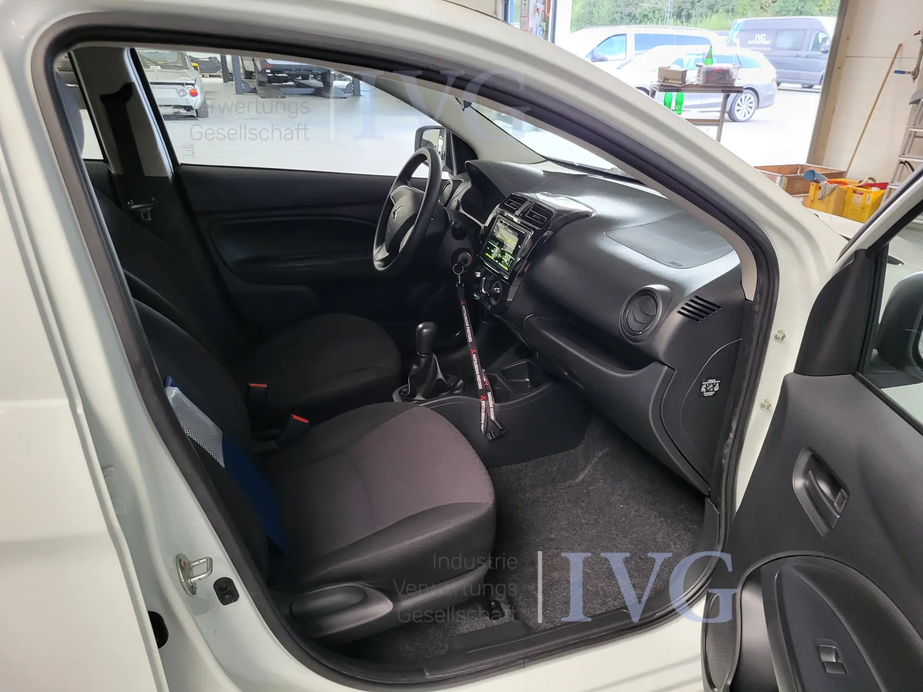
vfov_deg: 53.1
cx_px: 462
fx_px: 693
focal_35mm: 26
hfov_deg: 67.3
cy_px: 346
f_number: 1.8
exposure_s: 1/50
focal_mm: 5.4
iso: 250
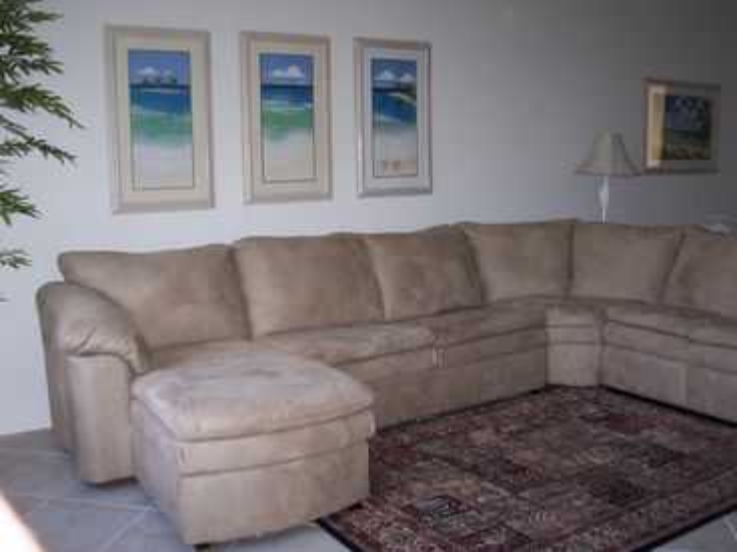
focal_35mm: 37
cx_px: 368
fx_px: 788
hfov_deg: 50.1
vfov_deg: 38.7
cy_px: 276
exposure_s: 1/60
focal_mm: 5.6
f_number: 2.8
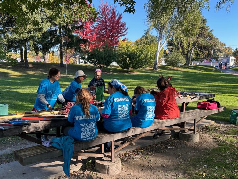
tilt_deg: -9.7
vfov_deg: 42.7
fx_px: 227
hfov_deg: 55.3
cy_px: 109
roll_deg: +0.7
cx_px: 114
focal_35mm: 33
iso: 80
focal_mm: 6.86
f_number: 1.78
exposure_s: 1/508
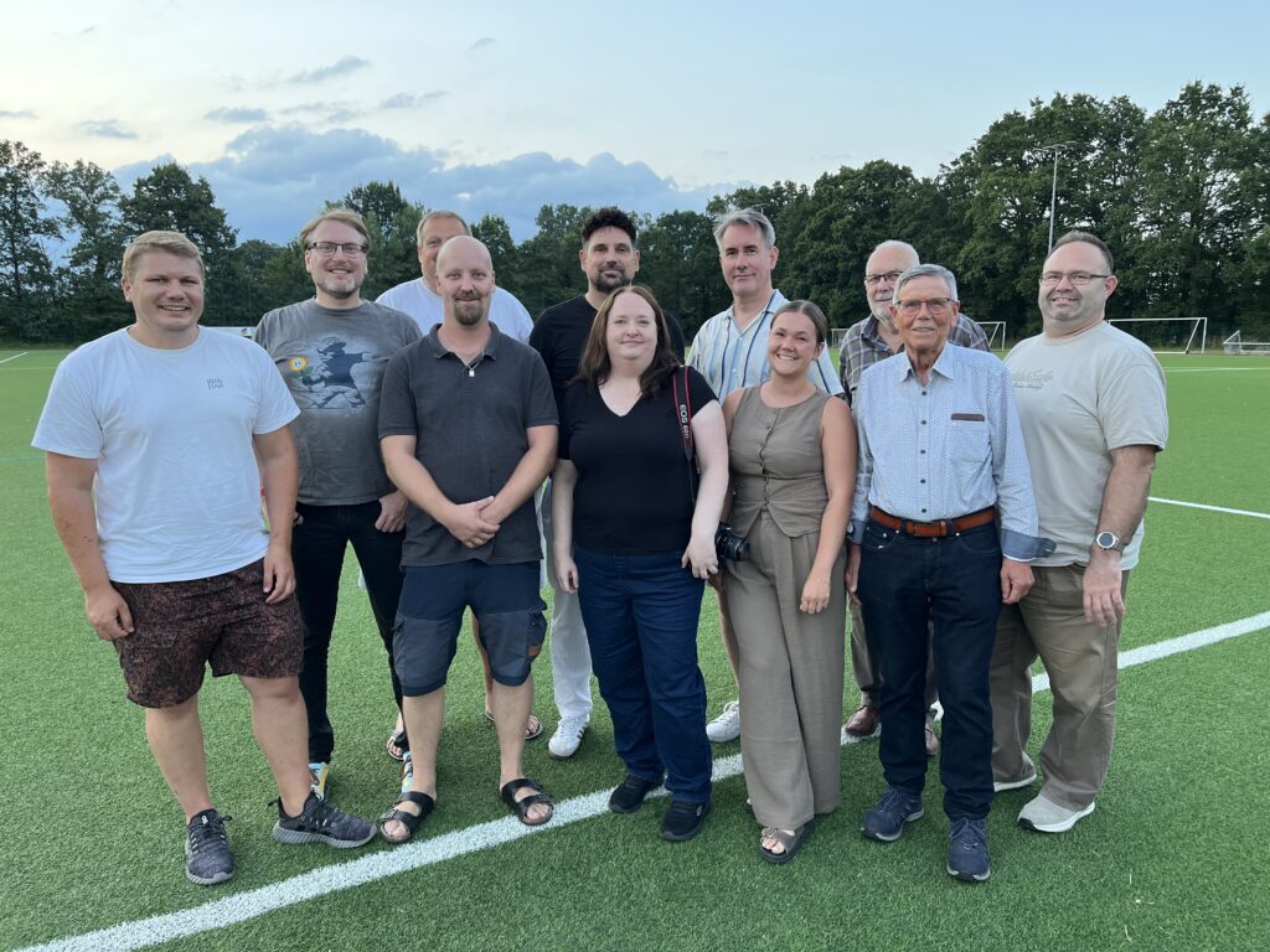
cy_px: 476
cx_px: 635
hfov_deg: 67.3
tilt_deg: -8.5
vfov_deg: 53.1
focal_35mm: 26
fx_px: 954
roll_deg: +0.5
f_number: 1.6
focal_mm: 5.1
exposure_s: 1/121
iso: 100
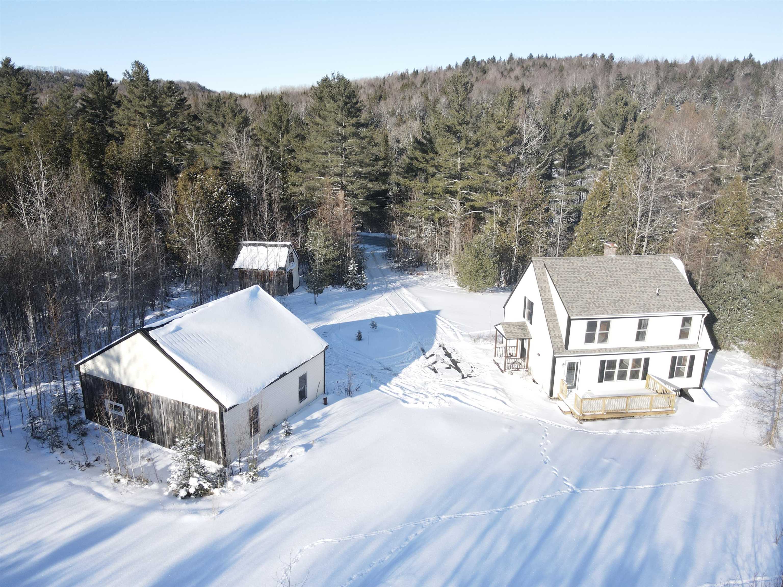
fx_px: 543
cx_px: 392
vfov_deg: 56.8
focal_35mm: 24
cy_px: 294
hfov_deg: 71.6
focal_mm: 4.5
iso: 100
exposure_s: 1/500
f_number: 2.8
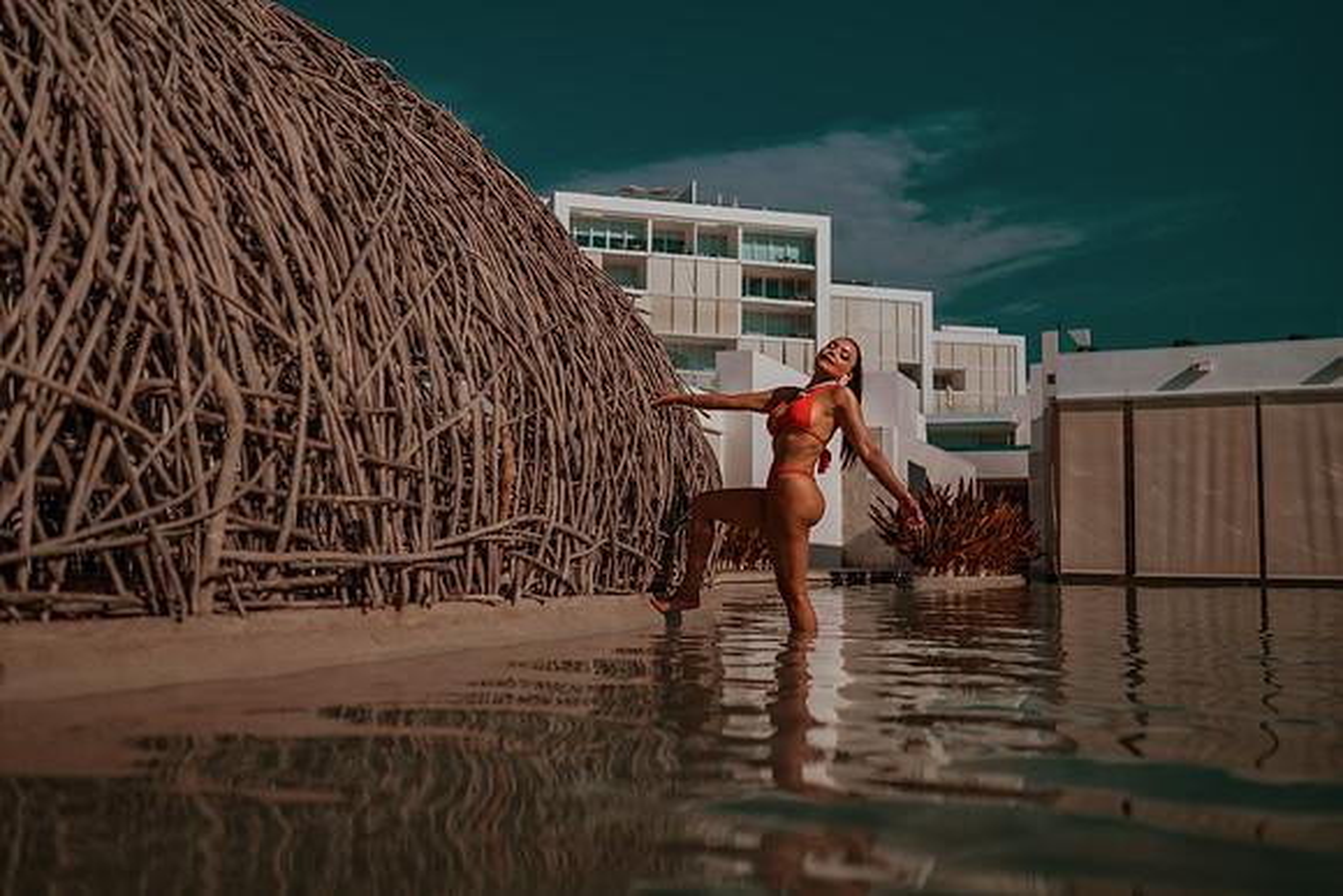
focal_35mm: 35
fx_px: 1306
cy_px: 448
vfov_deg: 37.9
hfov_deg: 54.4
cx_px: 672
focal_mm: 35
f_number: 2
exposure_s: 1/8000
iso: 50
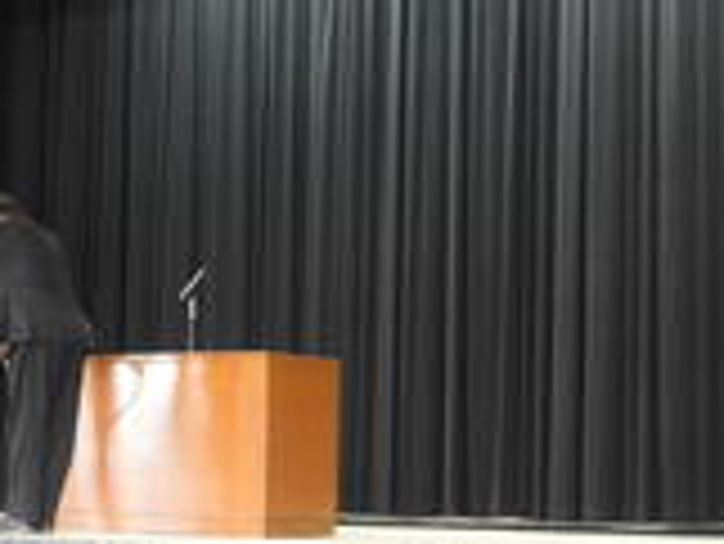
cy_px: 351
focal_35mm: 124
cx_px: 72
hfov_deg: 15.7
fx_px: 2595
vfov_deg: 12.0
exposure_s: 1/8
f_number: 4
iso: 400
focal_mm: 9
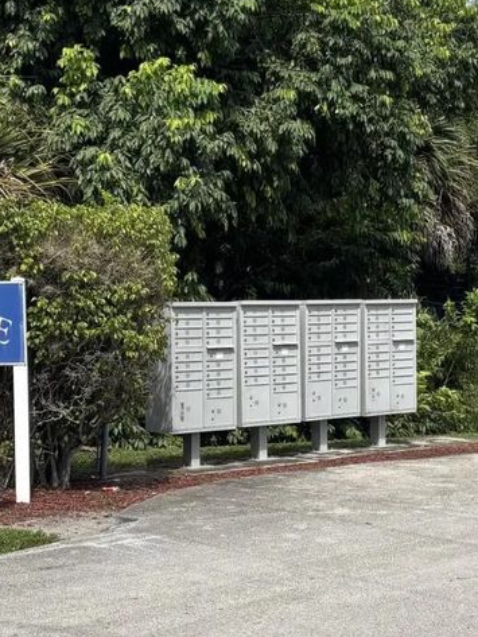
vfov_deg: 26.0
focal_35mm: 75
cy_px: 364
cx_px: 271
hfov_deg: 19.6
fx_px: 1380
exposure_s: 1/4425
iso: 50
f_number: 1.6
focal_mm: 5.96
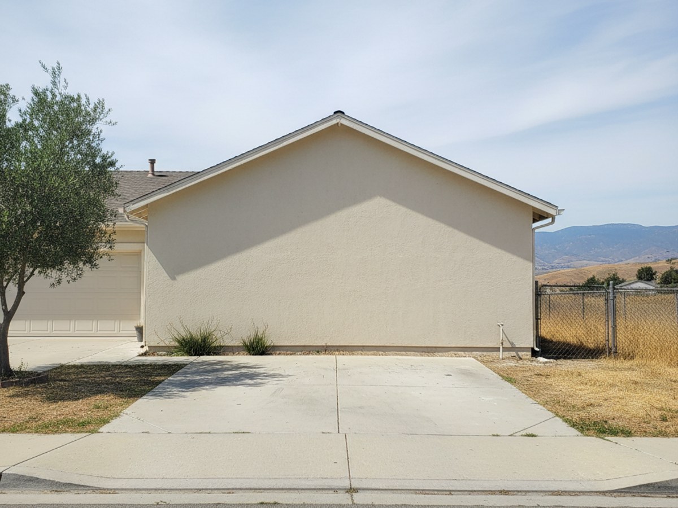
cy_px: 254
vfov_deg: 58.9
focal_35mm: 23
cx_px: 339
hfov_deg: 73.9
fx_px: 450
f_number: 1.8
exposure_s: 1/1931
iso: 1568
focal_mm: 6.4
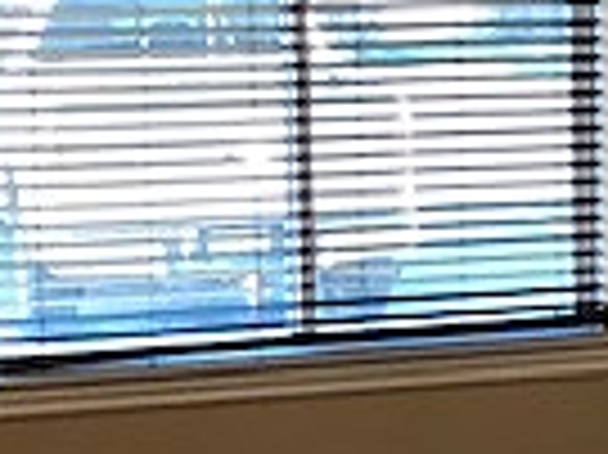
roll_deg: +1.7
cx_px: 603
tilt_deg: -3.5
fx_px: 2334
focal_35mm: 133
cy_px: 193
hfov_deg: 14.6
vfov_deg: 11.1
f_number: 1.8
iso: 40
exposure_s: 1/24
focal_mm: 3.99
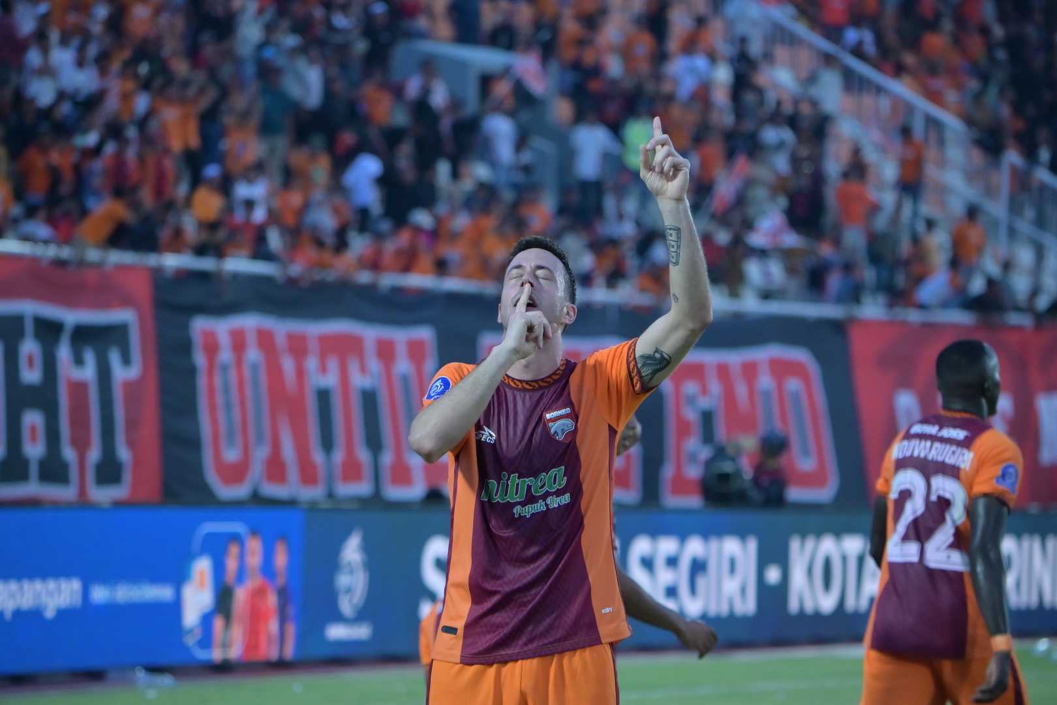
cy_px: 352
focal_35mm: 270
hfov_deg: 7.6
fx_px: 7927
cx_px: 528
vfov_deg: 5.1
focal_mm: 180
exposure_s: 1/1000
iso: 1600
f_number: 5
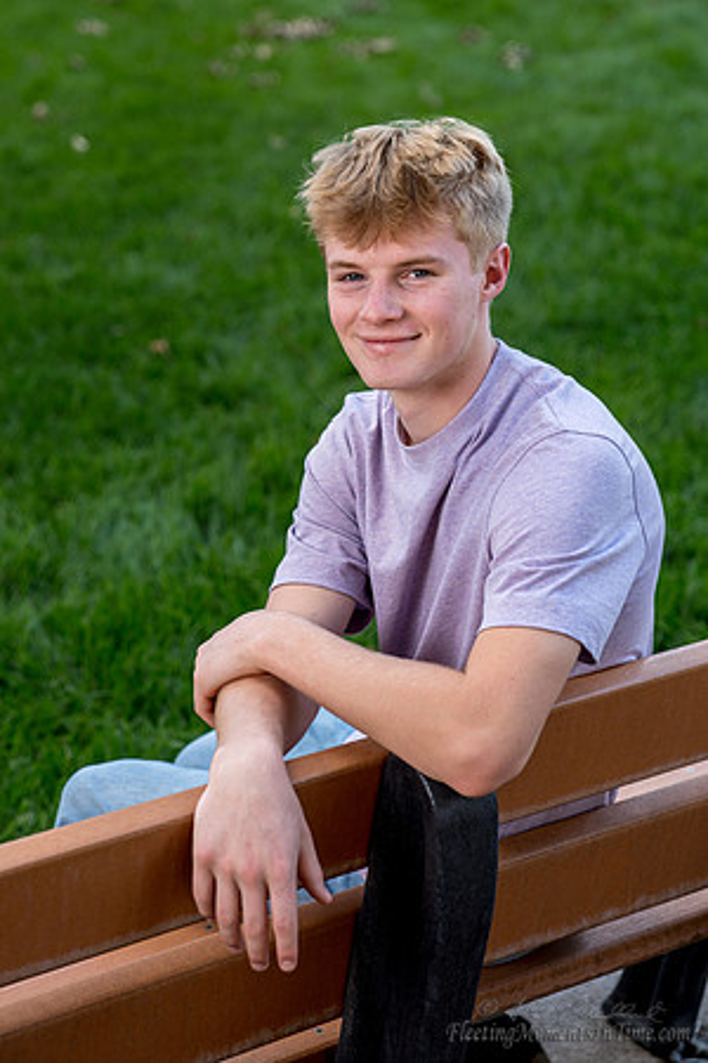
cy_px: 532
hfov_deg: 19.5
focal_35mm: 70
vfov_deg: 28.8
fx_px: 2065
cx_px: 354
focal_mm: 70
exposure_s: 1/80
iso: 125
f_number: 3.5
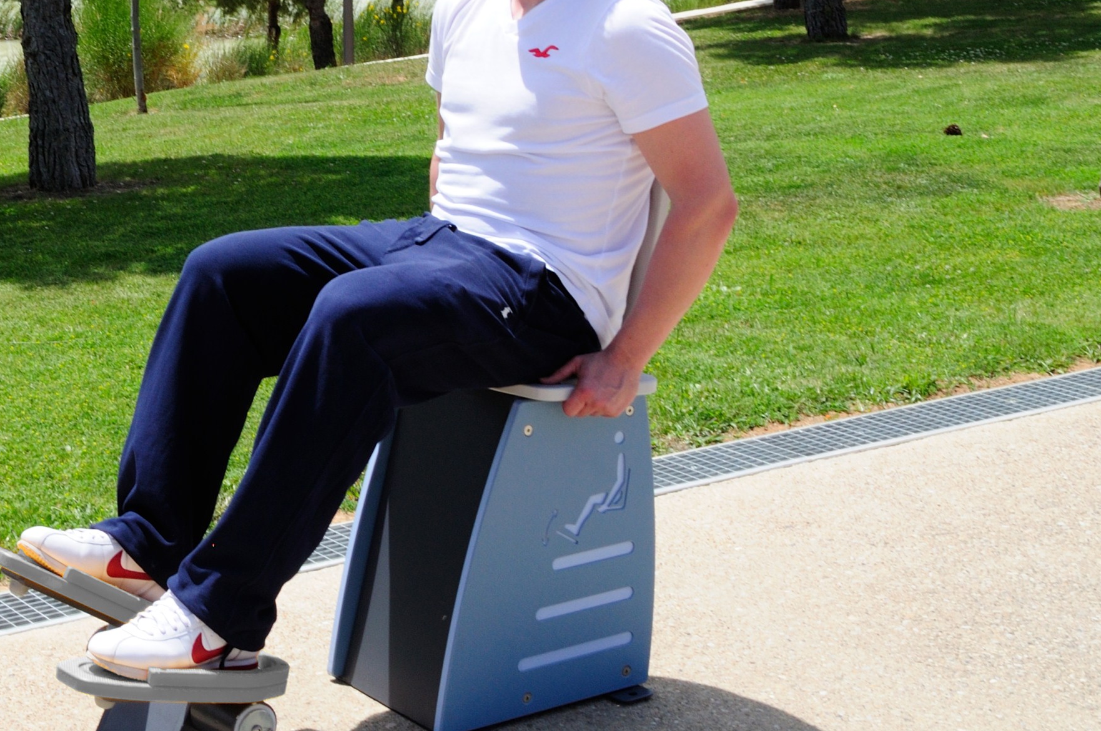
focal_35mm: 73
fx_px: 2229
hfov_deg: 27.1
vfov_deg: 18.5
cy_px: 197
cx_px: 204
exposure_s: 1/125
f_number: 16
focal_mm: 25
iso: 250
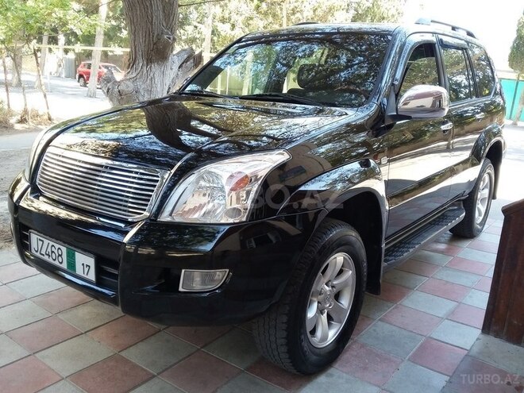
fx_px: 469
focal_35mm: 31
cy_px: 196
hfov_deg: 58.4
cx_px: 262
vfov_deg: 45.4
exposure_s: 1/100
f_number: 2.2
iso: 100
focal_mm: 3.3
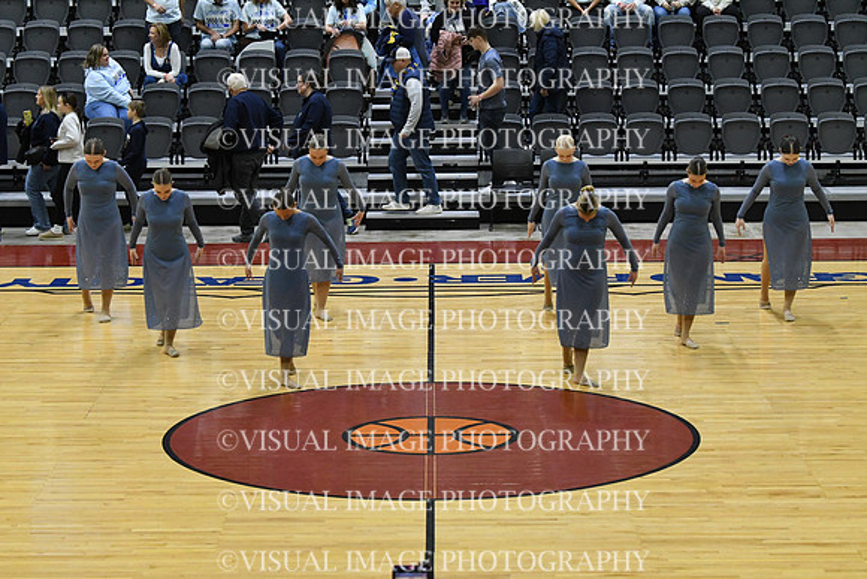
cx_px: 434
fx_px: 2529
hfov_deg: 19.5
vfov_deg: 13.0
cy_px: 290
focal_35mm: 105
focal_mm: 70
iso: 5000
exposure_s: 1/500
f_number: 4
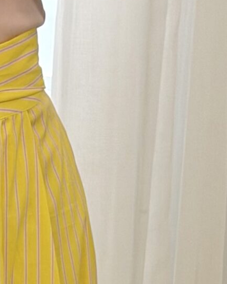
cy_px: 635
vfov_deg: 8.1
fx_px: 1874
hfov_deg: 6.8
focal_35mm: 223
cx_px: -153
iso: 50
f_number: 1.78
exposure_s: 1/121
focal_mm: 6.76
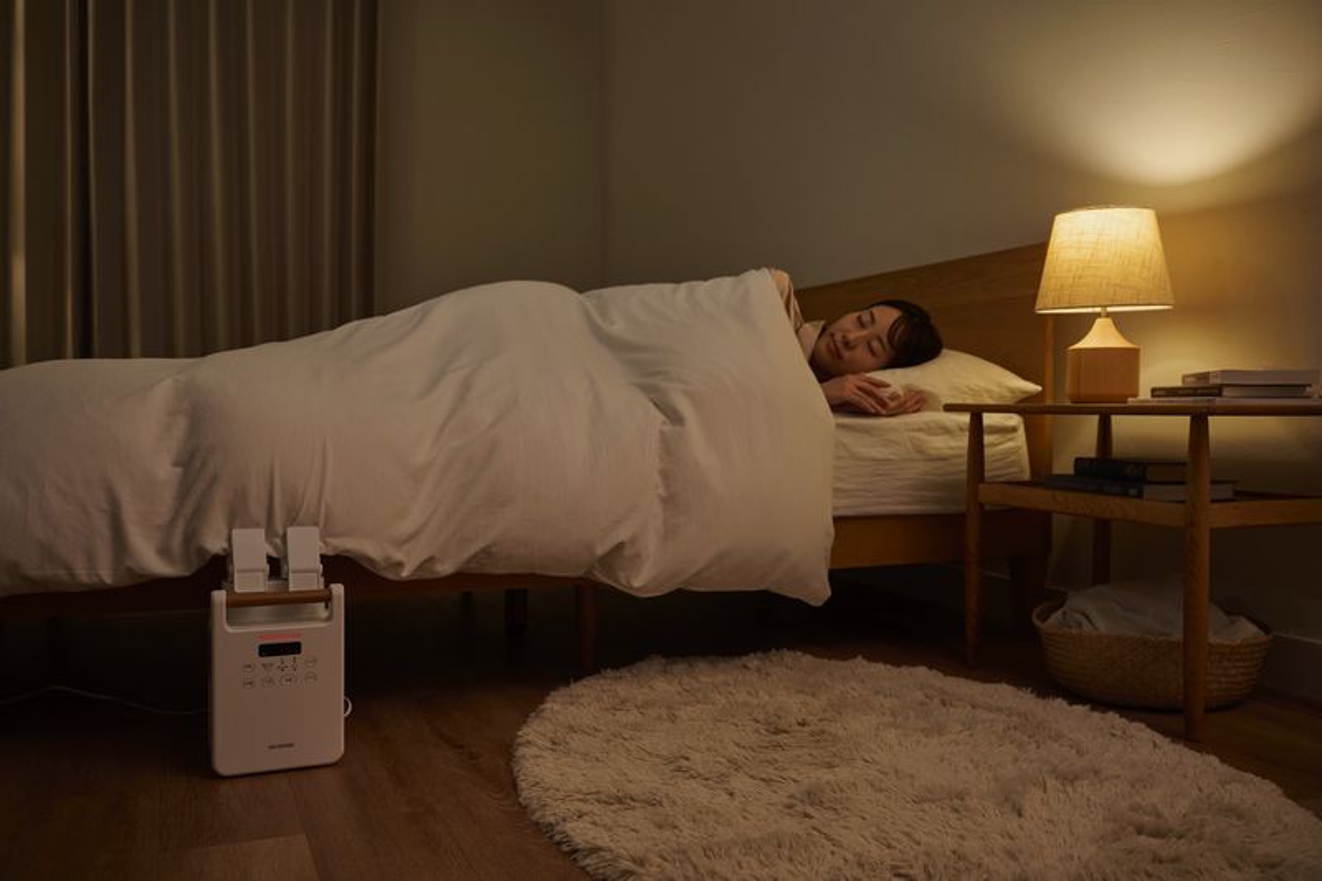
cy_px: 440
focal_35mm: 30
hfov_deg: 61.1
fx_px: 1120
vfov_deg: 42.9
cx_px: 661
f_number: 4.5
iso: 160
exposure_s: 1/15
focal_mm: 30.5
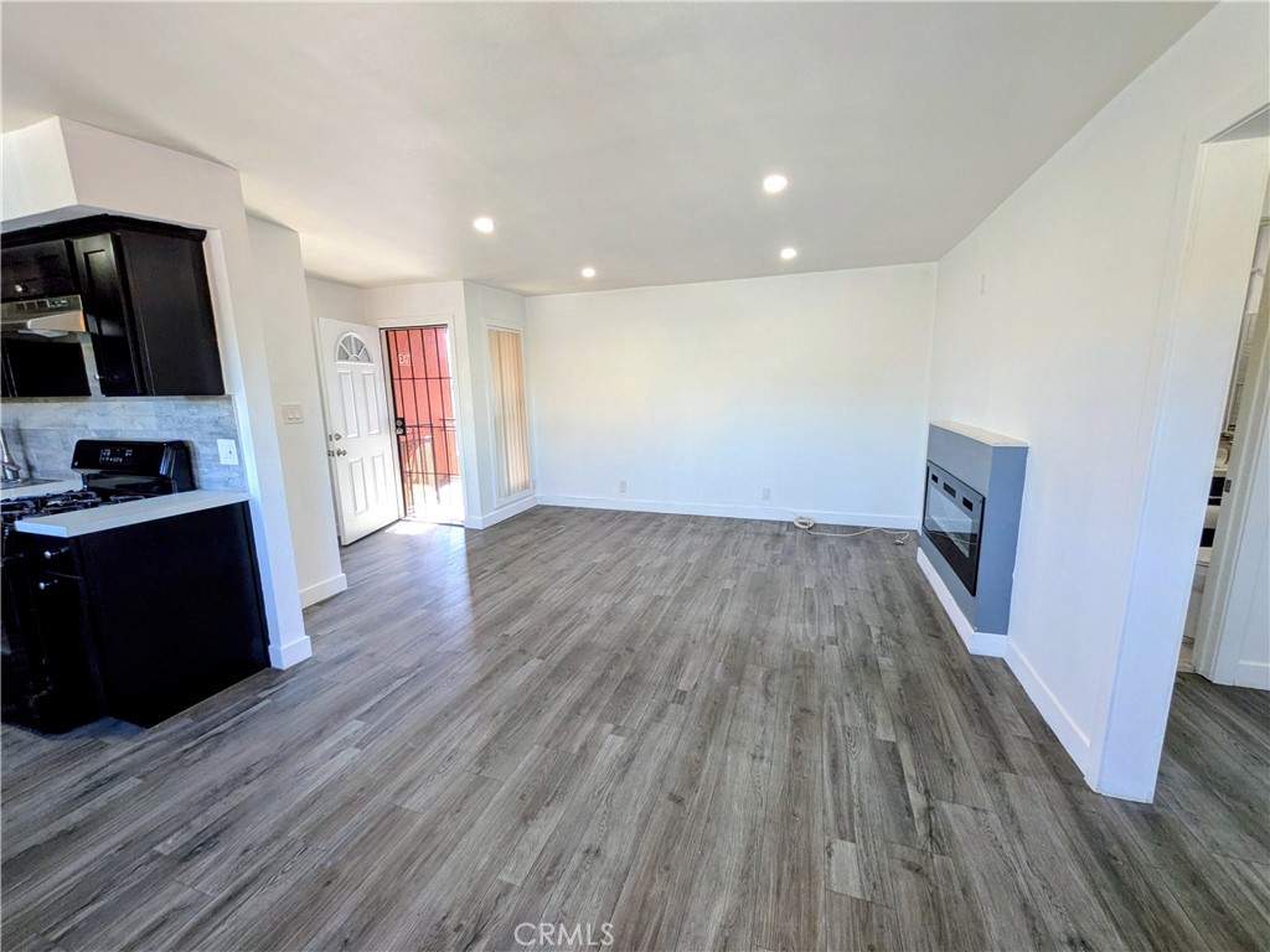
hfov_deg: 102.1
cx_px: 635
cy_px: 476
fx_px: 514
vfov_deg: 85.7
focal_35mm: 14
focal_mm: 1.85
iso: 94
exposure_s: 1/40
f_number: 2.2
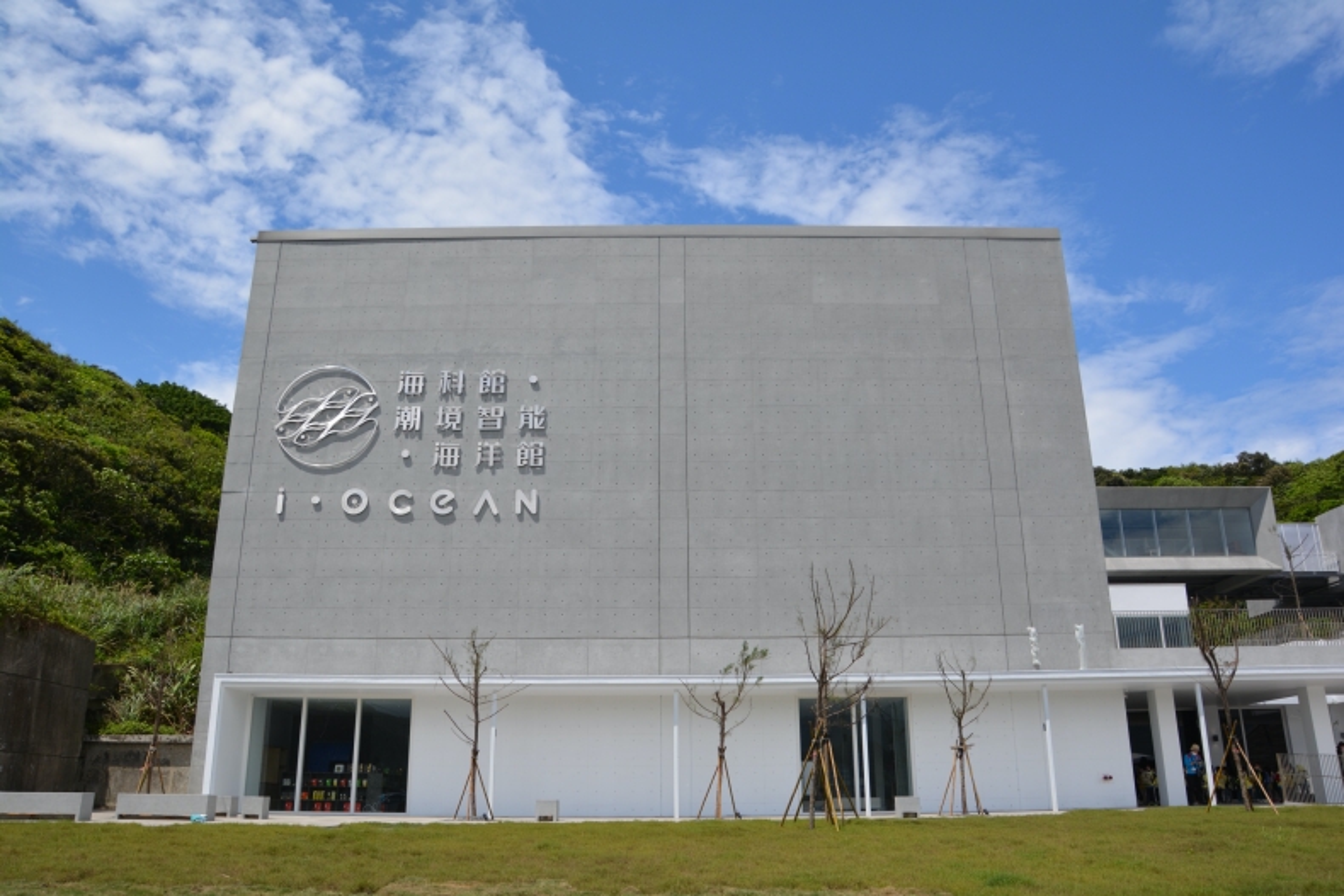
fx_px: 1008
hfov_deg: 67.4
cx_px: 672
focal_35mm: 27
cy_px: 448
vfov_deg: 47.9
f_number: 8
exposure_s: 1/250
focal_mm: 18
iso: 100
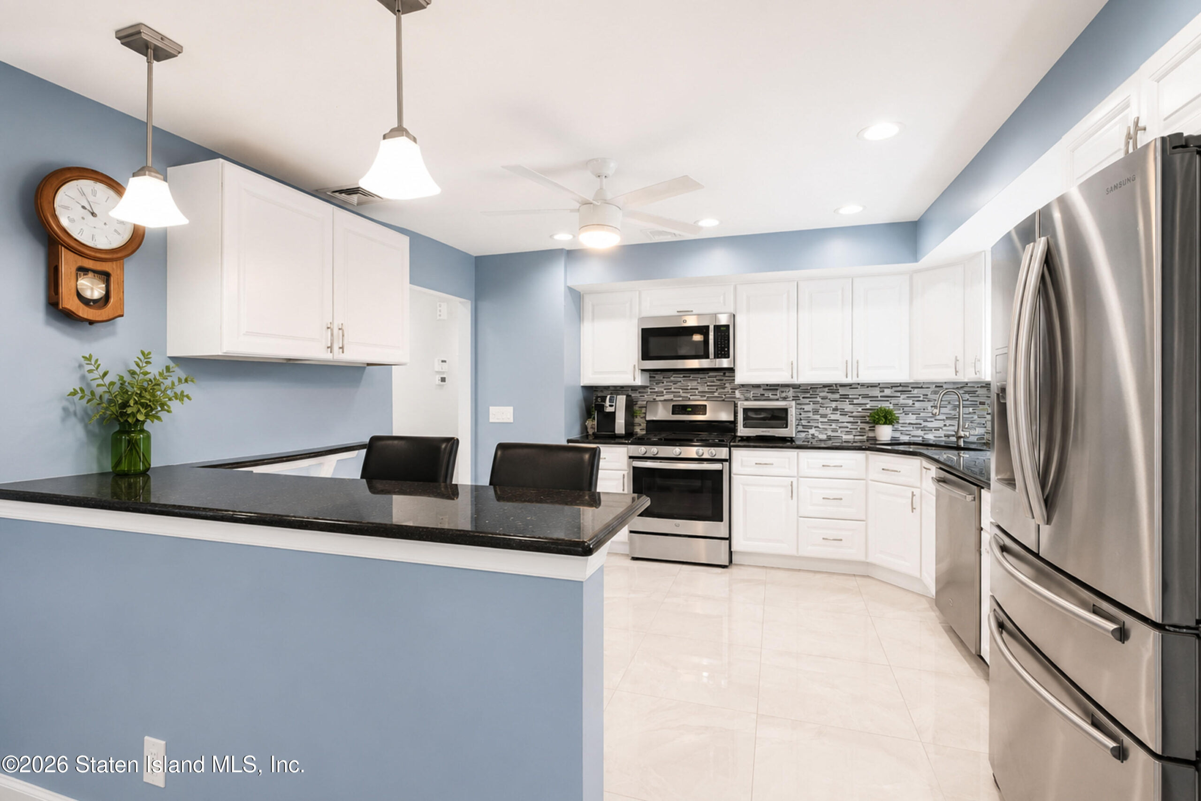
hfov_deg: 100.4
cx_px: 600
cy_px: 400
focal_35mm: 15
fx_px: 500
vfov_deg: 77.3
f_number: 7.1
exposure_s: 1/80
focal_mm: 10
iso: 2000
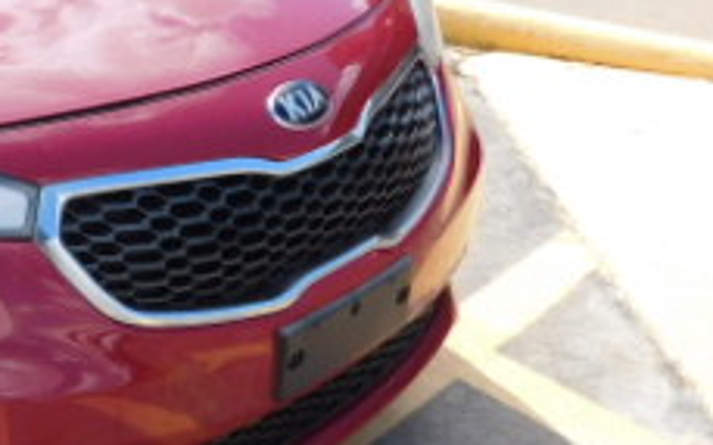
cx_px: -212
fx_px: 1321
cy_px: 62
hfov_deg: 25.9
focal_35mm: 68
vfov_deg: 18.9
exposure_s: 1/800
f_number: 3
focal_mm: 4
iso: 125
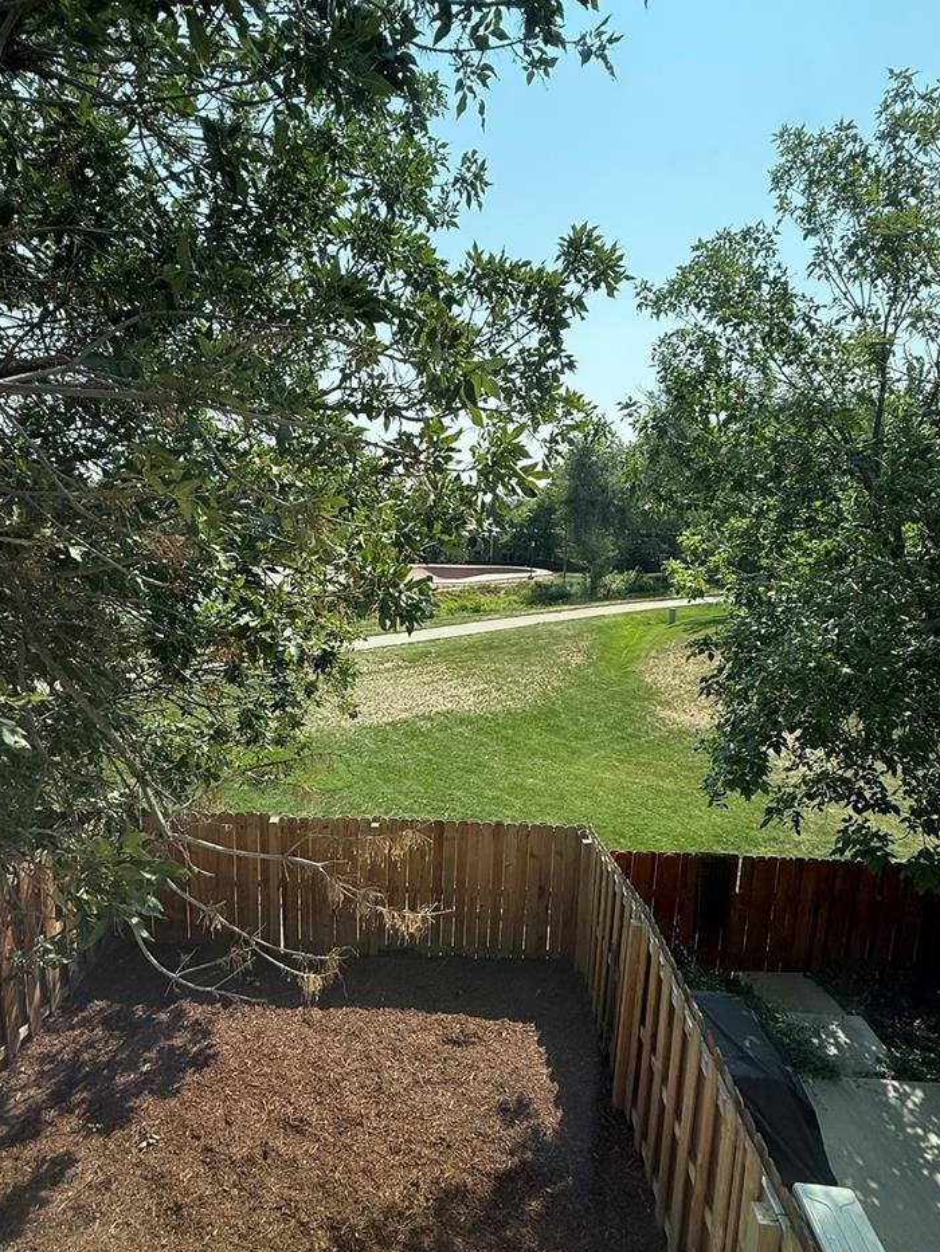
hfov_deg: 71.5
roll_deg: -2.5
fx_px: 652
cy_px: 612
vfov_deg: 87.7
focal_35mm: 18
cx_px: 442
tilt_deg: -8.8
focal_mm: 2.22
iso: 64
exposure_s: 1/1285
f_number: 2.2
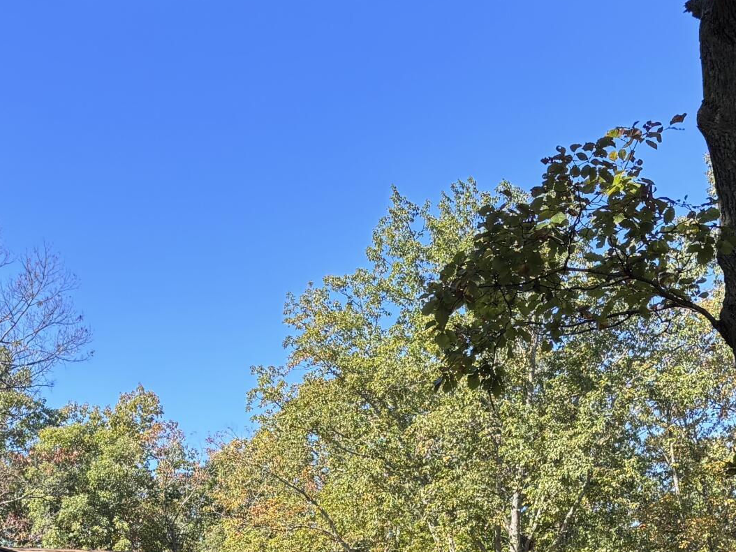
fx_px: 1574
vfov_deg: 18.8
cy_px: 664
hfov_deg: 26.2
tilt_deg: +3.1
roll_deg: +0.5
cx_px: 241
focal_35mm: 74
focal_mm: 5.96
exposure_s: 1/597
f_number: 1.6
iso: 50
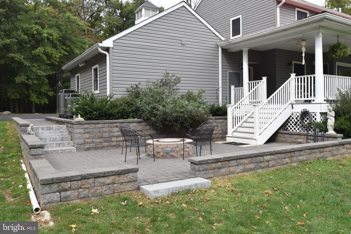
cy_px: 117
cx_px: 176
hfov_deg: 64.6
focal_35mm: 28
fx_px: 278
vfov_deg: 45.7
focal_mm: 19
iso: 250
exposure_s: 1/250
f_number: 8
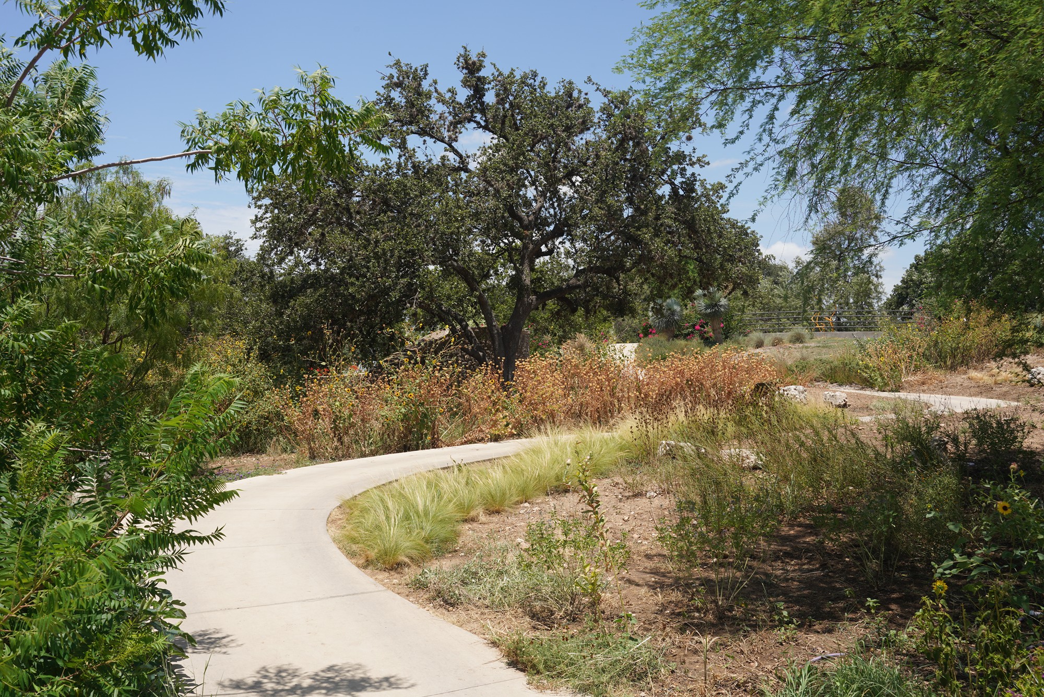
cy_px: 348
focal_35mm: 36
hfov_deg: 53.1
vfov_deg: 36.9
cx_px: 522
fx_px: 1044
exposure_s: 1/100
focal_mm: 36
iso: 100
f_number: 14
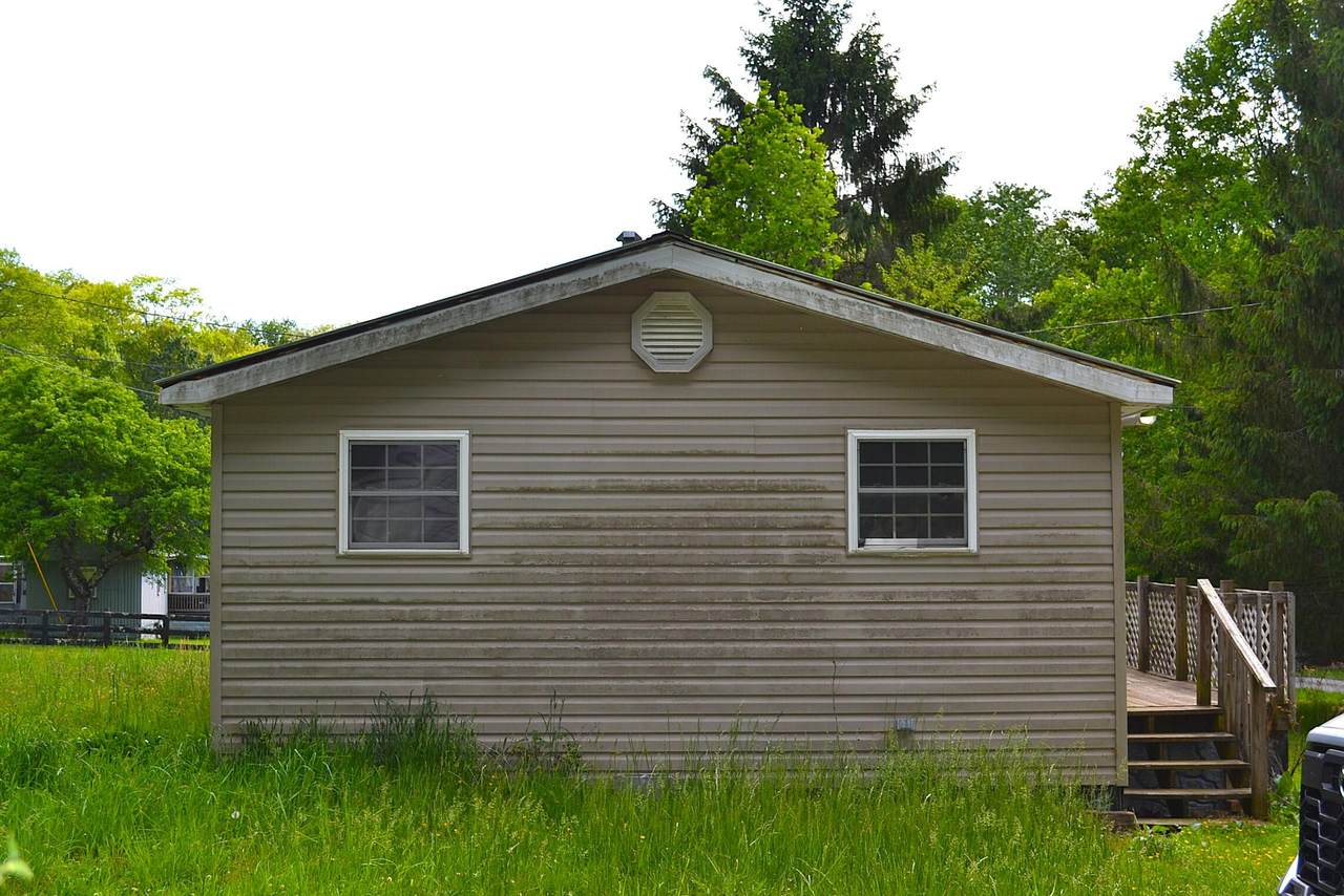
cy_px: 448
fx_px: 1680
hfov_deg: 43.6
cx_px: 672
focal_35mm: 45
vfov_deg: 29.9
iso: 100
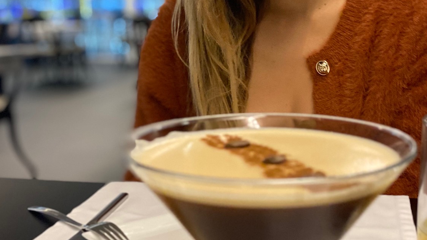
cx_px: 263
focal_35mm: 51
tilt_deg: -11.7
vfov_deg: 23.5
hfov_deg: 40.3
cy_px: 137
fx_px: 577
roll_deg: +0.4
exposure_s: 1/27
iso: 1000
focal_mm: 4.25
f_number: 1.8
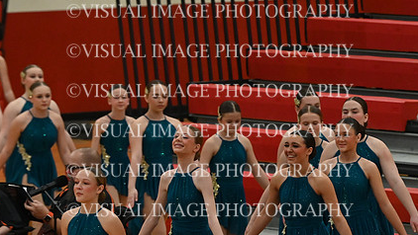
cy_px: 190
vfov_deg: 3.2
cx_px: 210
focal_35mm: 377
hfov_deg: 5.7
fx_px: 4181
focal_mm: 175
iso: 5000
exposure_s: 1/400
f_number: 4
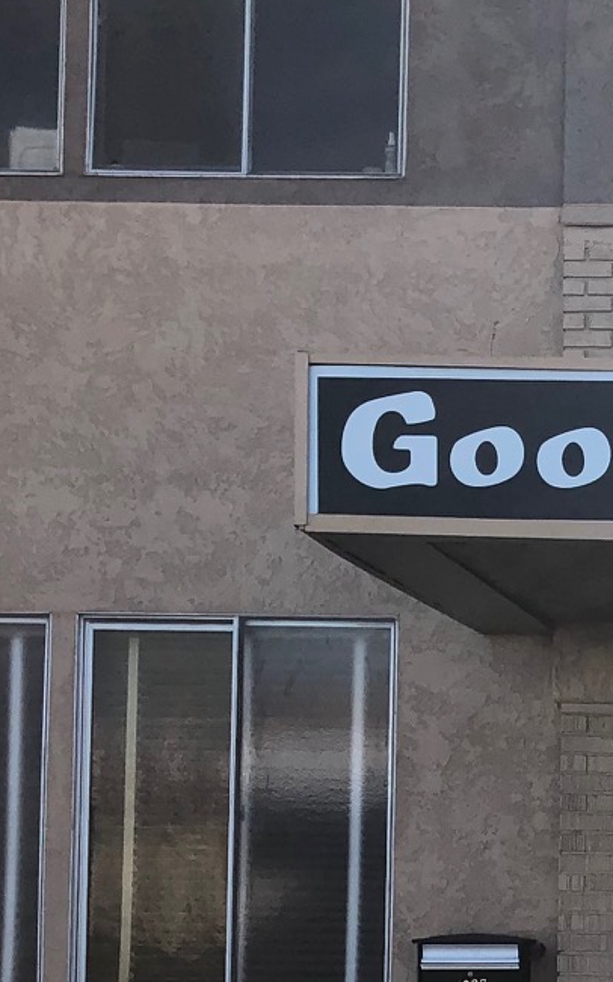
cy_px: 905
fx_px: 2460
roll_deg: +1.0
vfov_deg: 22.0
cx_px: 1021
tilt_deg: +2.1
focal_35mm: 92
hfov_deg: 13.1
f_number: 1.8
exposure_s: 1/800
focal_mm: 3.99
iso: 20
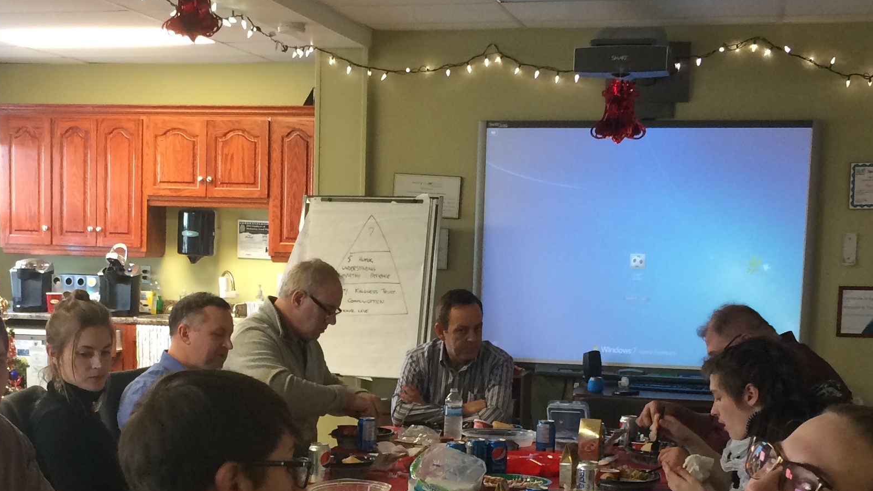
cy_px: 423
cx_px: 354
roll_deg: -0.3
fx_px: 1504
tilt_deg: -8.0
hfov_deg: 32.3
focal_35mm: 65
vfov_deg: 18.3
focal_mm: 4.15
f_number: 2.2
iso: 100
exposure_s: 1/30
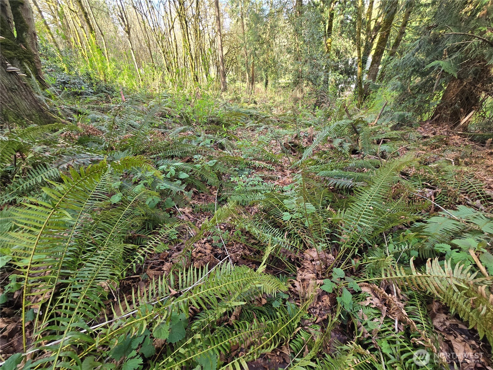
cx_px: 246
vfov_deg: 89.9
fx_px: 185
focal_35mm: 13
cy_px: 185
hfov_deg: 106.2
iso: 80
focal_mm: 2.2
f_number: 2.2
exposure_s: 1/120
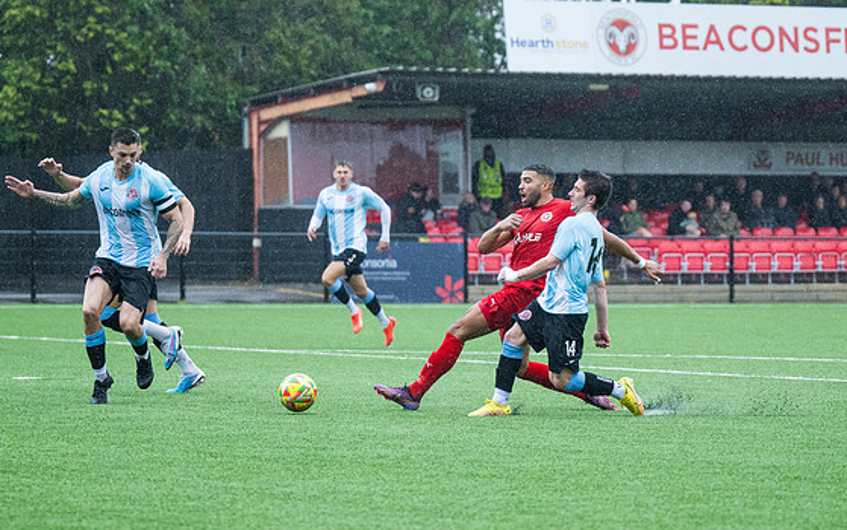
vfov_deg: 6.6
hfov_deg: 10.5
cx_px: 527
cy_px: 235
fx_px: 4619
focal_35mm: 200
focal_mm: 135
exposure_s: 1/3200
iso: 1000
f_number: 4
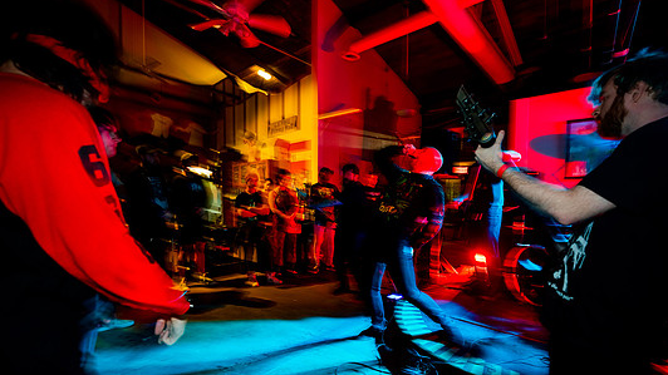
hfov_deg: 99.3
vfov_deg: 66.8
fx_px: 283
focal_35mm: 16
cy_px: 209
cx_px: 354
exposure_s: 1/15
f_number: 2.8
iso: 1000
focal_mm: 14
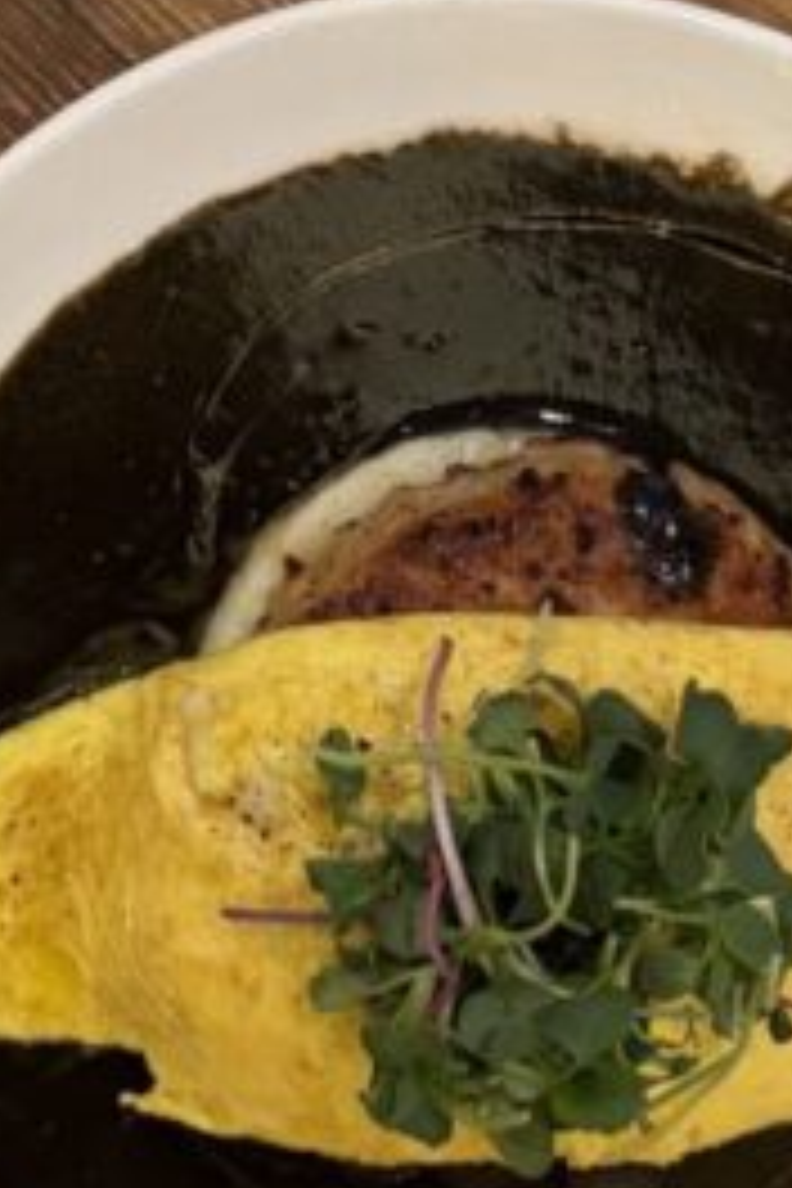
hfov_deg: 13.0
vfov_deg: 18.7
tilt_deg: -83.1
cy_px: -140
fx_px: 3465
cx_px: 396
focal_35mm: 105
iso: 160
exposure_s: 1/60
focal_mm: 5.96
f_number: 1.6
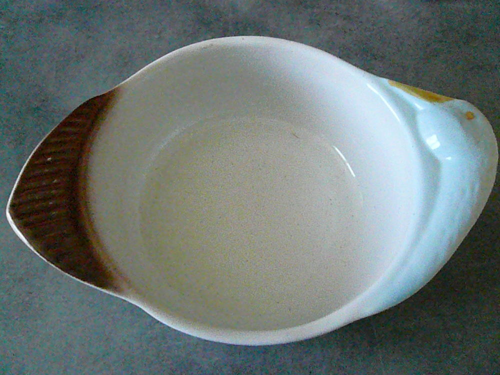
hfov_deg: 63.4
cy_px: 188
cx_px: 250
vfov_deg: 49.7
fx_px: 404
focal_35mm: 28
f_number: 2.8
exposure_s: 1/250
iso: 3200
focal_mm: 4.6
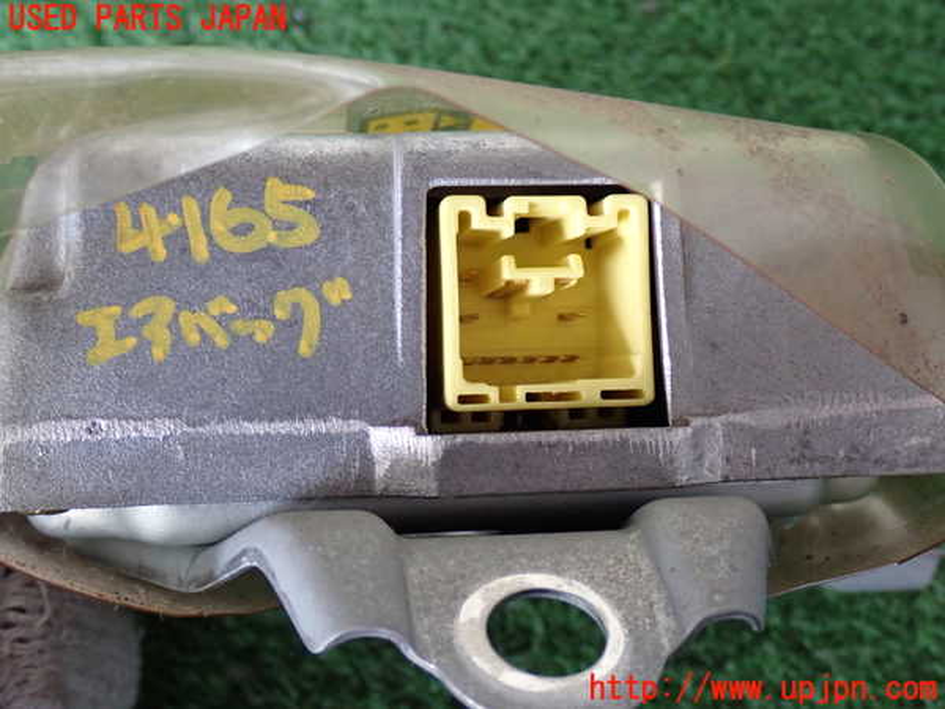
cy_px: 354
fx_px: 1474
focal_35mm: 54
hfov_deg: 35.5
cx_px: 472
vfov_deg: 27.0
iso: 640
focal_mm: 9.65
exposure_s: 1/50
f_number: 3.3
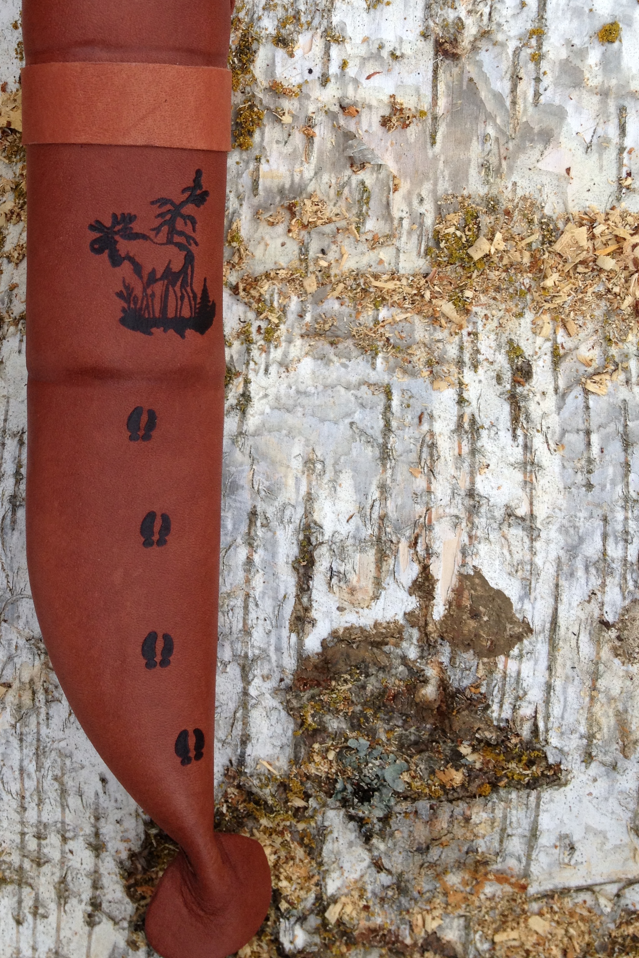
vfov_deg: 40.7
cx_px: 175
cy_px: 341
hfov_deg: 27.8
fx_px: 1278
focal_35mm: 48
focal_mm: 4.28
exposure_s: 1/258
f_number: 2.4
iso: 64
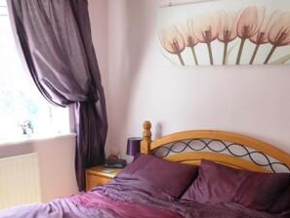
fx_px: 411
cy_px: 206
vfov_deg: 28.3
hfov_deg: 38.8
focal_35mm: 49
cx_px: 127
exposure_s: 1/30
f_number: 3.3
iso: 400
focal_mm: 4.3
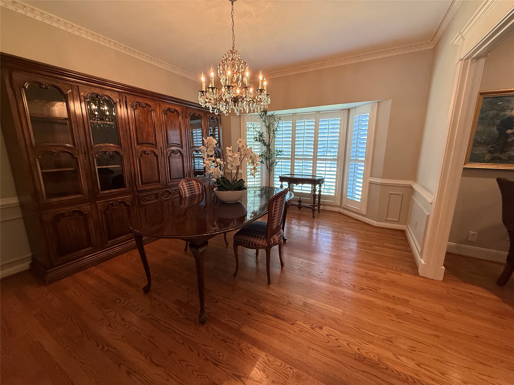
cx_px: 257
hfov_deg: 102.1
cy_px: 192
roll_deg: -0.5
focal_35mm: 14
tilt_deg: -11.3
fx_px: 208
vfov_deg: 85.7
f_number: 2.2
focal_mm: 2.22
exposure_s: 1/60
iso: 250
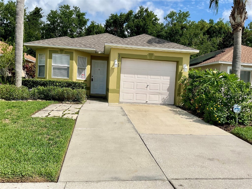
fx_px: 211
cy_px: 94
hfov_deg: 61.7
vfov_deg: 48.2
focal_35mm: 29
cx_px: 126
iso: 16
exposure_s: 1/3534
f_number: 1.8
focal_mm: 3
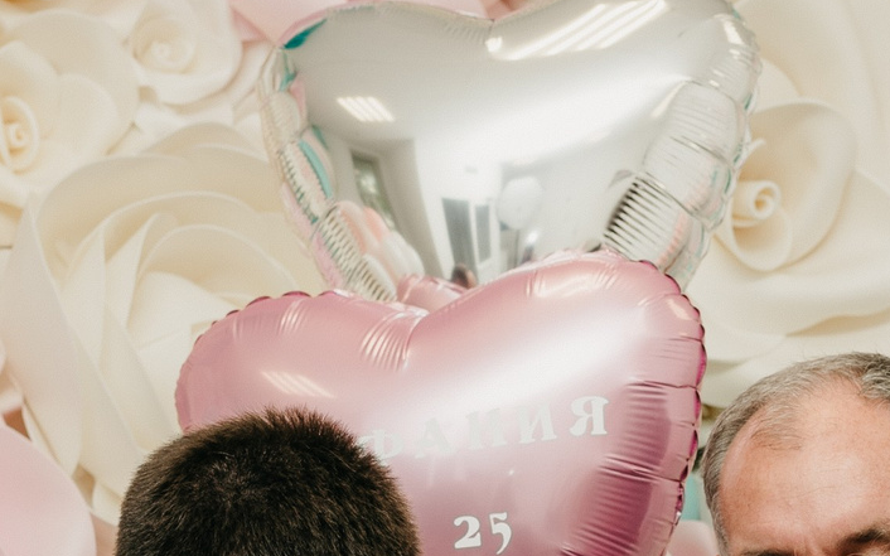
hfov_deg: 15.1
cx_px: 623
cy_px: 898
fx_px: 3347
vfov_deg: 9.2
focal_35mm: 138
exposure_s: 1/160
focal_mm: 35
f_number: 4.5
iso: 100
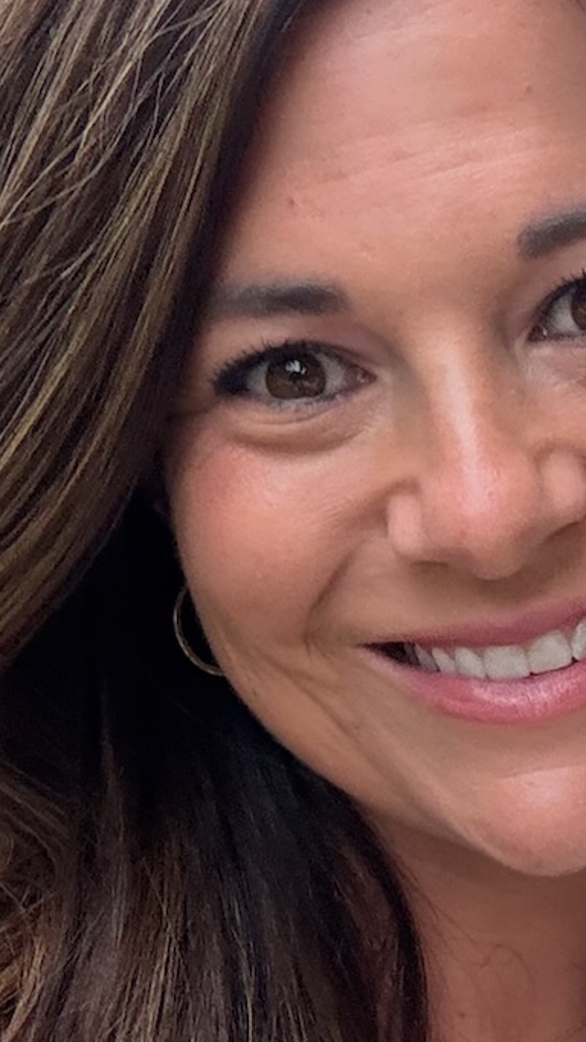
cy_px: 975
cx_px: 787
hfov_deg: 12.0
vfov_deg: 21.2
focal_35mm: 98
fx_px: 2708
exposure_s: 1/60
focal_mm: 2.69
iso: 80
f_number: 1.9
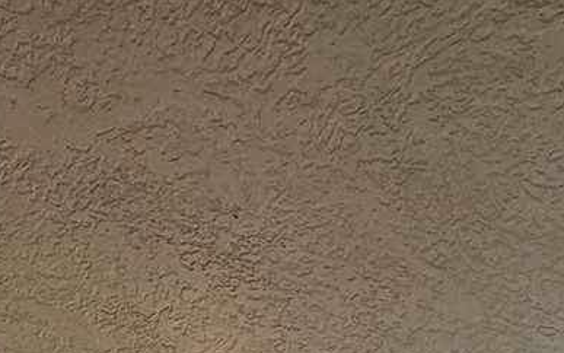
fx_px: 1122
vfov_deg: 11.6
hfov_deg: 27.4
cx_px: 76
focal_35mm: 73
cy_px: 1014
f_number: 2.2
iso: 200
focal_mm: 2.2
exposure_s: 1/77.4
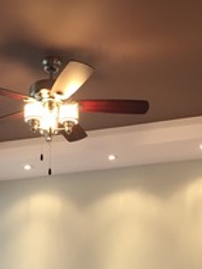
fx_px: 569
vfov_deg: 26.6
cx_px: 71
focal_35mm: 73
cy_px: 96
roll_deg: -0.2
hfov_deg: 20.1
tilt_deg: +25.9
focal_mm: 4.15
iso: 80
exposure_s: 1/30
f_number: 2.2
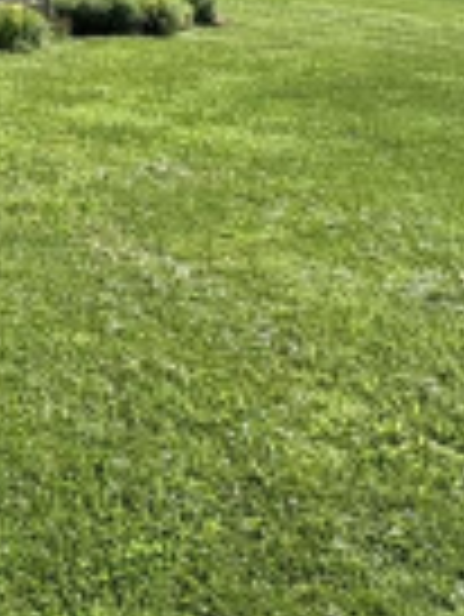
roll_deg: -3.5
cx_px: -478
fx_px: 1213
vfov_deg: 24.3
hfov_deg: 16.3
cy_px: -218
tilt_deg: +7.2
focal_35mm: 68
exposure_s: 1/1323
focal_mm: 2.22
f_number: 2.2
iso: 50
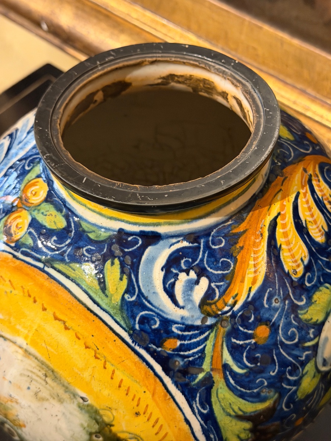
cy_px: 220
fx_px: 612
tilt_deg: -50.7
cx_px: 166
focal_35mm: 48
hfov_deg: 30.3
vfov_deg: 39.7
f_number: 1.78
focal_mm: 6.76
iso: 500
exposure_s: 1/33
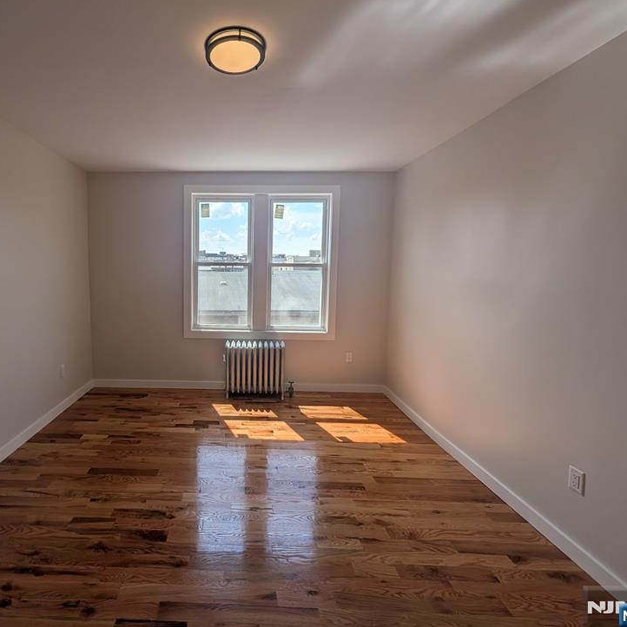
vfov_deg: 91.0
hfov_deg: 89.0
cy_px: 294
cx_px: 228
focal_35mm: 15
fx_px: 307
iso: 52
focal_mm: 2.02
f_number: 1.7
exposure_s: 1/2169
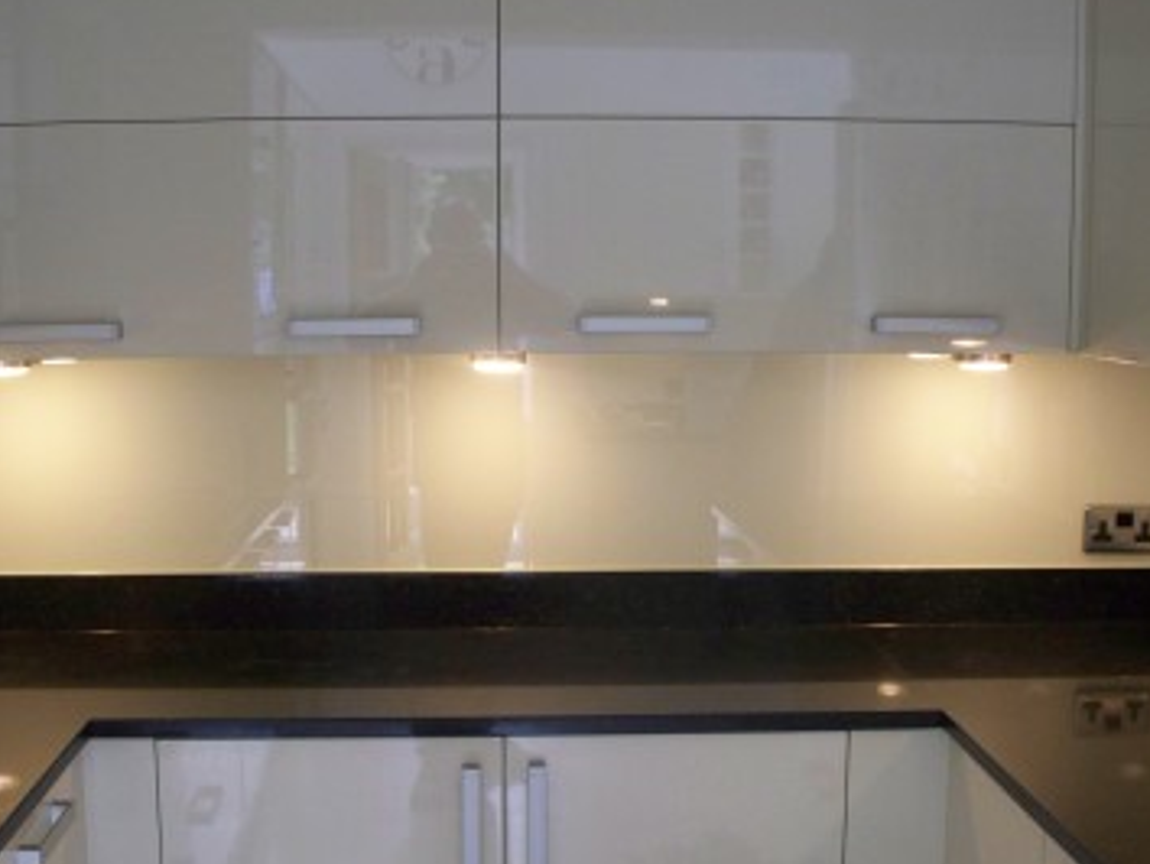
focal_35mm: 52
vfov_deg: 28.0
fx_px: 1729
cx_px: 513
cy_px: 526
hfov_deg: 36.8
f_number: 2.8
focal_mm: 7.54
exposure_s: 1/60
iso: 200
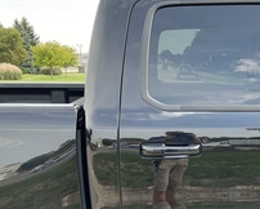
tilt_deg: -12.2
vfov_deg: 27.9
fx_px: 416
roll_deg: +1.0
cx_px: 198
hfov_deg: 33.9
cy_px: 143
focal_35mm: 54
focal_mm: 3
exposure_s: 1/200
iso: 20
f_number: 1.8
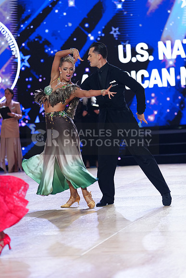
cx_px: 93
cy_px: 139
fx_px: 914
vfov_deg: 17.3
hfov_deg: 11.6
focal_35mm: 118
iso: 2000
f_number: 2.8
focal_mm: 118
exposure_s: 1/500
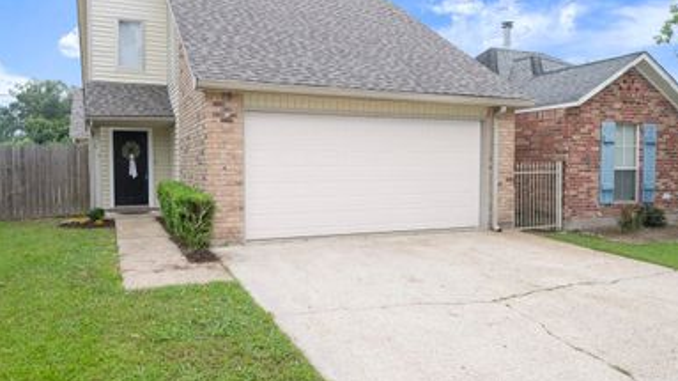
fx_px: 467
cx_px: 297
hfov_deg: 71.6
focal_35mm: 26
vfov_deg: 42.8
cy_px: 91
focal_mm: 19
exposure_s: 1/200
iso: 1000
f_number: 8
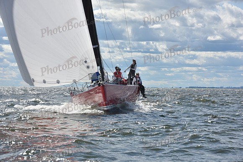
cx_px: 122
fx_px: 1046
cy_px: 81
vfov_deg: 8.9
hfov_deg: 13.2
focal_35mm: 155
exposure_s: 1/640
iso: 250
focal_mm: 155
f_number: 13
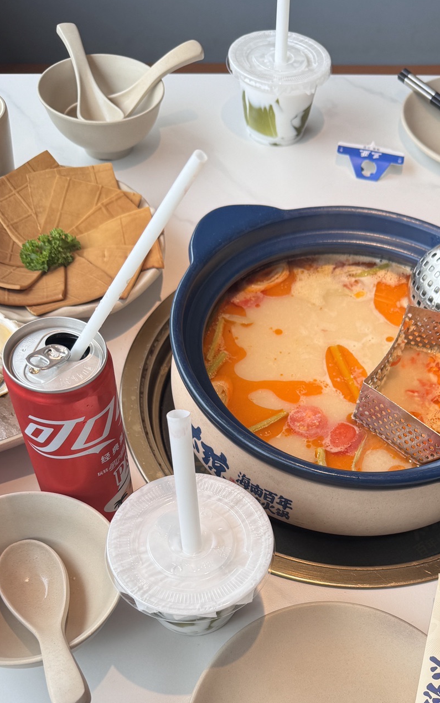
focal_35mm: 40
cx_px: 289
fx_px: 767
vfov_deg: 47.2
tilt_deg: -56.3
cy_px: 538
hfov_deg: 31.8
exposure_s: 1/399
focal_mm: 6.76
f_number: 1.78
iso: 80
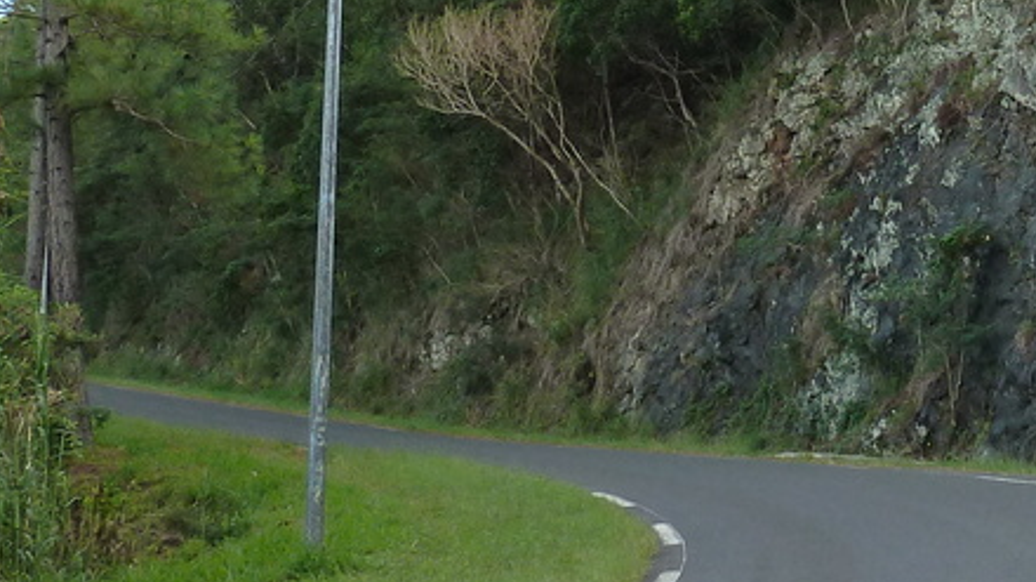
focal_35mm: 110
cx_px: 947
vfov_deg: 10.8
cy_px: -132
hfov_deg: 19.1
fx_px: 3020
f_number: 4
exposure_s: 1/125
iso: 125
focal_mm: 6.1
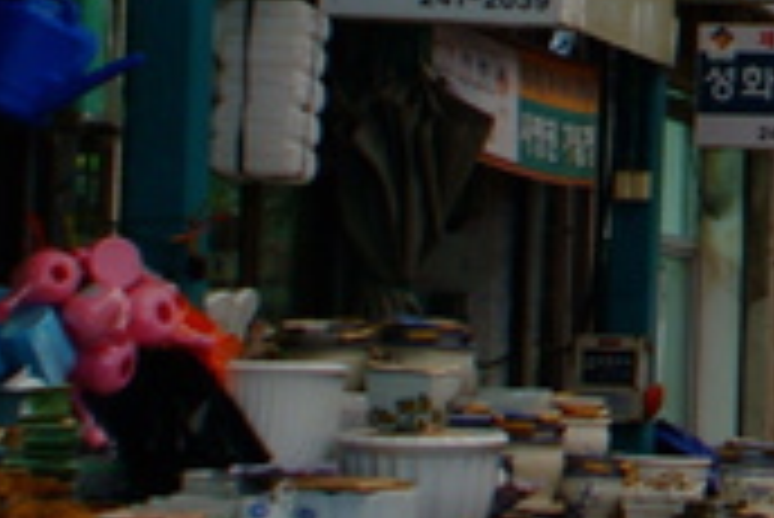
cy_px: 122
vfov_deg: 8.0
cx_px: 1447
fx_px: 3680
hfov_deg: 11.1
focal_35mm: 171
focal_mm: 28
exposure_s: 1/60
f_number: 4
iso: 200
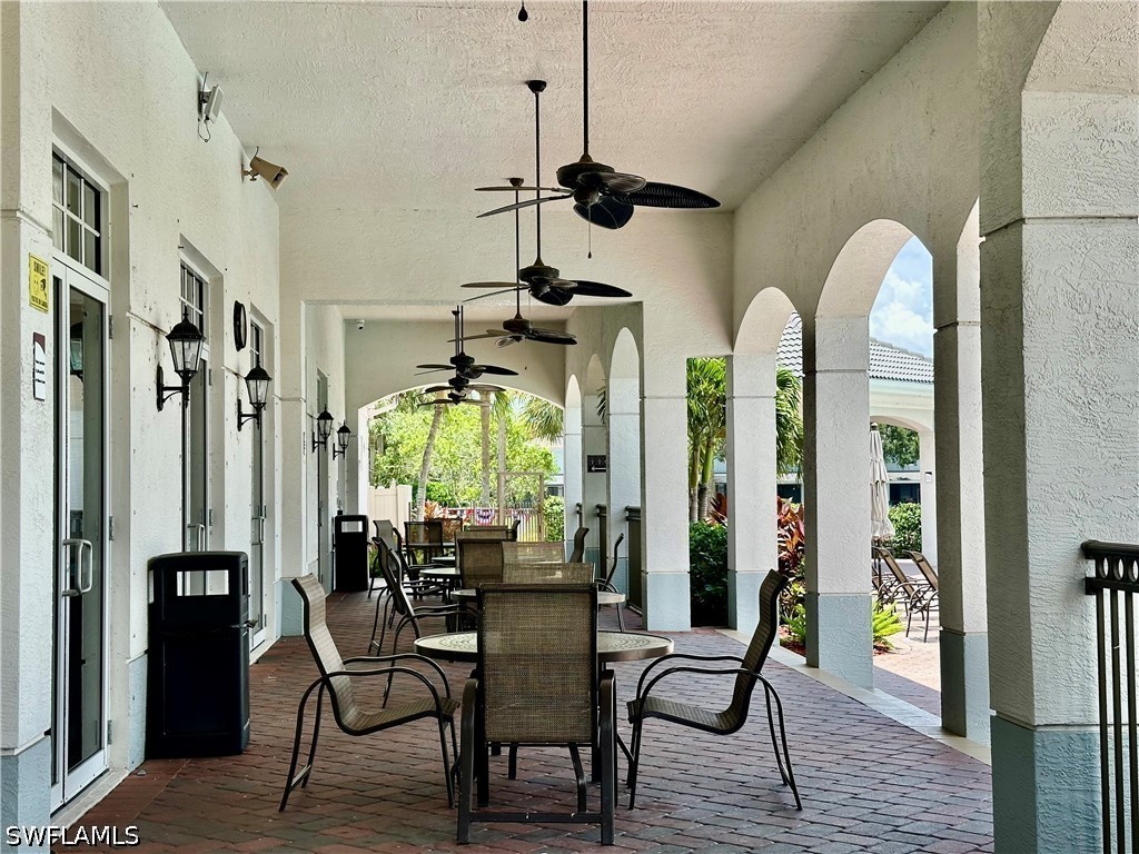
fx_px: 1579
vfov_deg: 30.3
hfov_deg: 39.7
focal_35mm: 48
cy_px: 427
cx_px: 570
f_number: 1.78
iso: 64
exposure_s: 1/944
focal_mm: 6.86
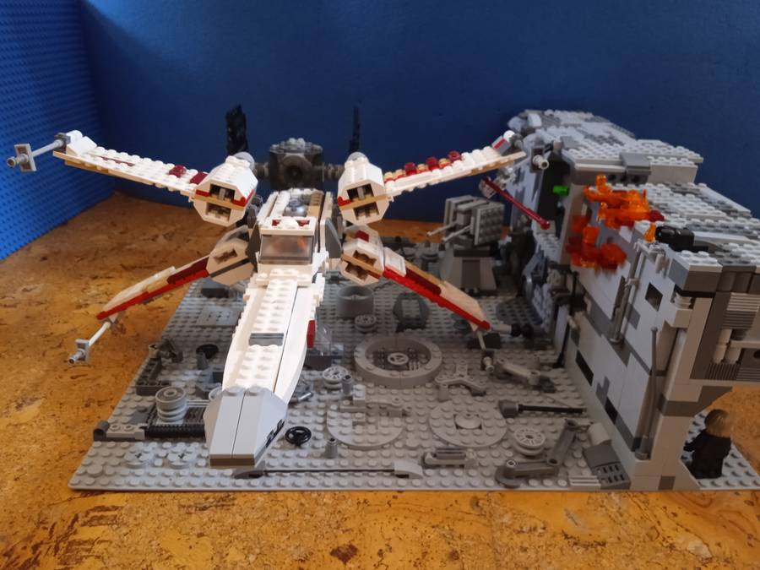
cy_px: 285
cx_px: 380
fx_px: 615
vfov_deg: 49.7
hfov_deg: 63.4
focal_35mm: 28
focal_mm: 3.43
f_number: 2.2
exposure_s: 1/16.7
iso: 962
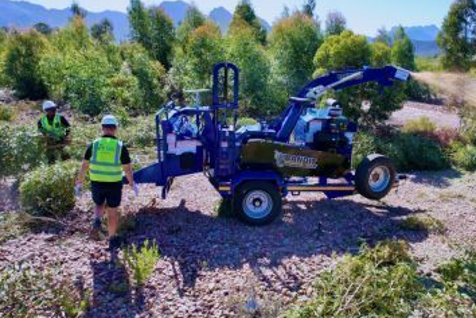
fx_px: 370
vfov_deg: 46.3
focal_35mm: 28
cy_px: 144
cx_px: 273
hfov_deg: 65.1
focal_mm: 8.38
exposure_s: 1/250
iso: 110
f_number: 2.8
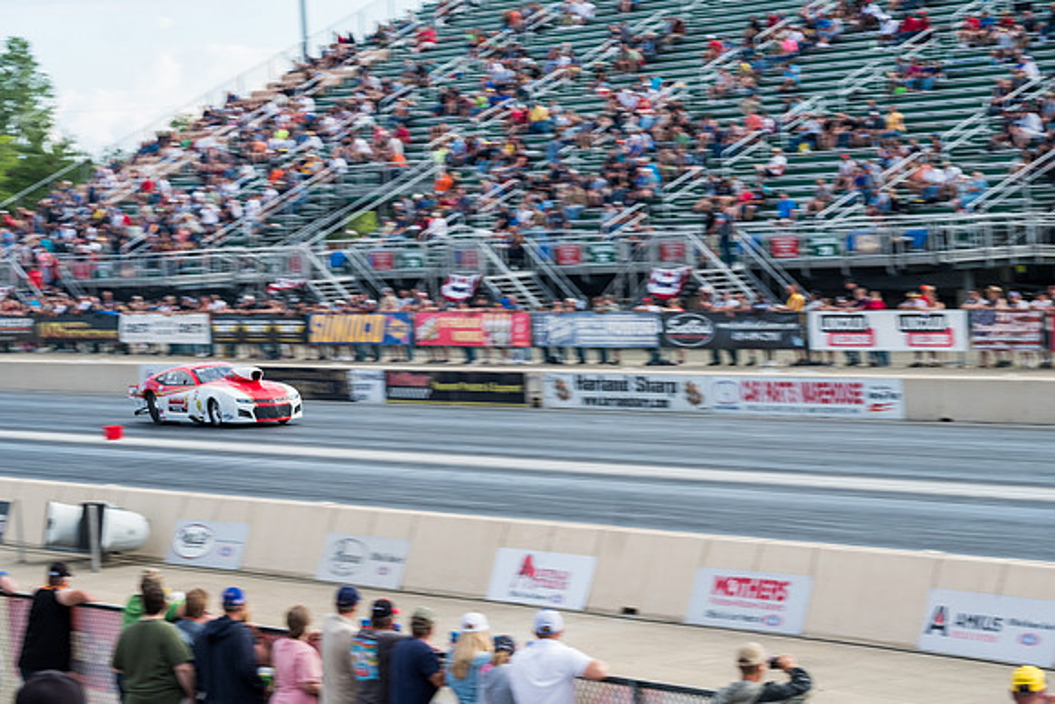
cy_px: 352
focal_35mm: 131
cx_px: 528
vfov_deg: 10.5
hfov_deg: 15.6
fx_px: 3840
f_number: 9
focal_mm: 87.1
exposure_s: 1/200
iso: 400
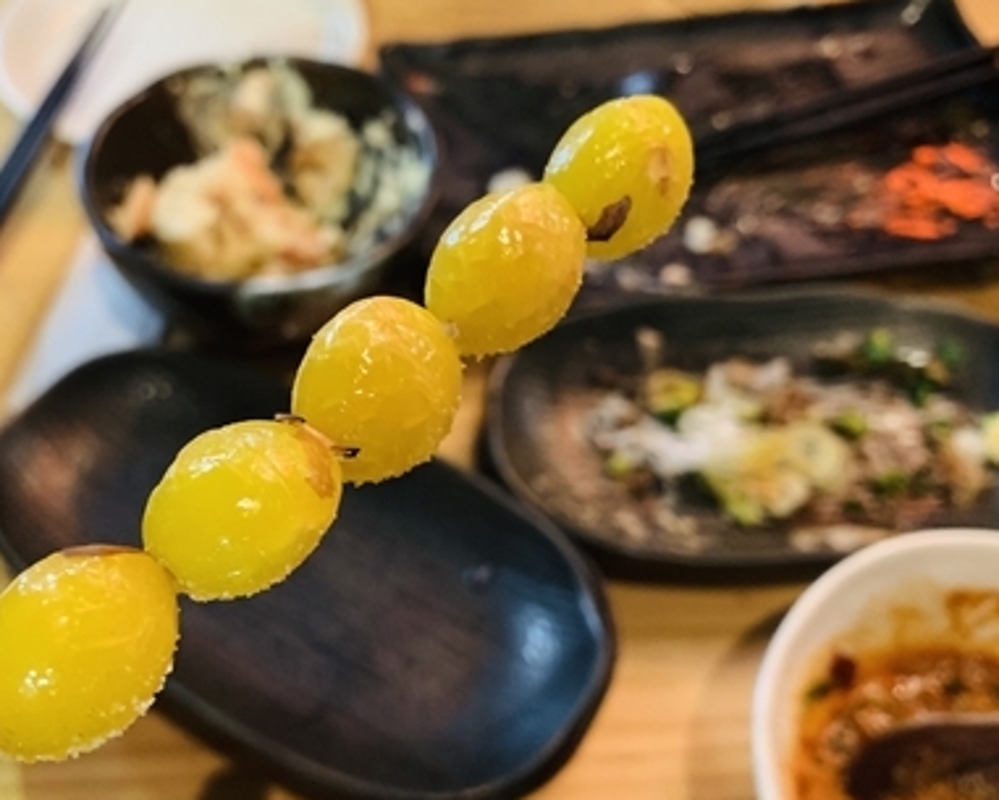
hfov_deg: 45.3
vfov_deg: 37.4
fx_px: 1183
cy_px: 396
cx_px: 359
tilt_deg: -52.5
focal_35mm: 40
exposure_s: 1/25
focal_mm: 4.25
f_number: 1.8
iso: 640
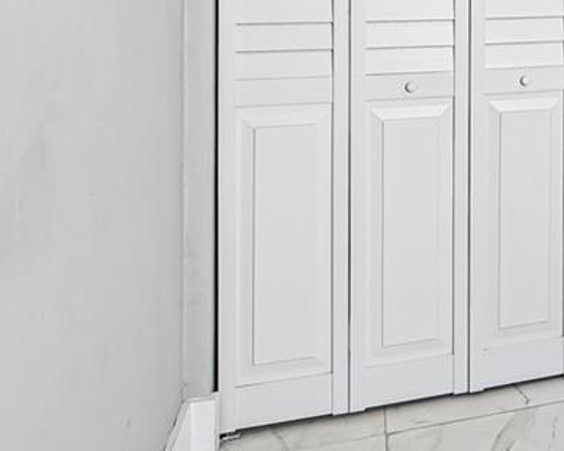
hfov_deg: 28.5
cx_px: 734
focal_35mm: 54
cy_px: -52
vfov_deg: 25.9
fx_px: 901
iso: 140
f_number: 7.1
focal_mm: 14
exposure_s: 1/13
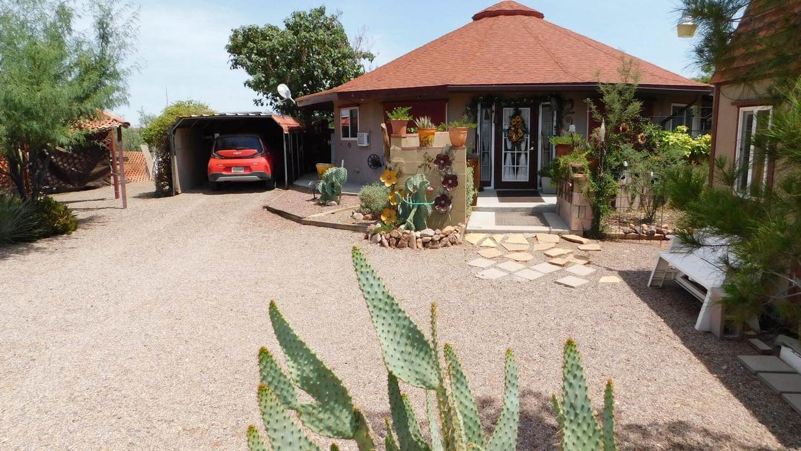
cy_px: 200
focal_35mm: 26
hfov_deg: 71.9
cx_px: 408
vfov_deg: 44.3
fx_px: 552
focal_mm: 4
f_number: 3
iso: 125
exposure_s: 1/1250
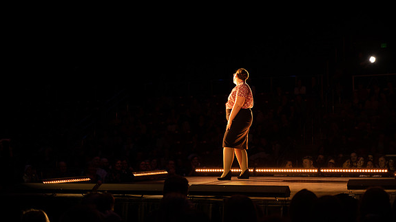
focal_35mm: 74
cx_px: 198
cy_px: 97
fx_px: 777
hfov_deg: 28.6
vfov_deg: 16.3
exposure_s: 1/200
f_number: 4
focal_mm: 70
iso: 1000
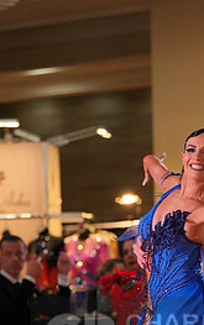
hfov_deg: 4.1
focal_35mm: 319
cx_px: 202
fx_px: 2830
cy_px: 339
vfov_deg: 6.6
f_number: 4
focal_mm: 142
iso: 1600
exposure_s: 1/500
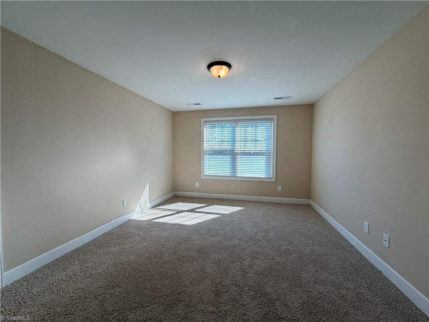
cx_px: 214
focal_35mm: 14
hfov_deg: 102.1
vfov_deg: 85.7
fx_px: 174
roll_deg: +0.4
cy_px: 161
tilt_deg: -3.3
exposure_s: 1/121
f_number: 2.2
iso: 50
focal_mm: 2.22
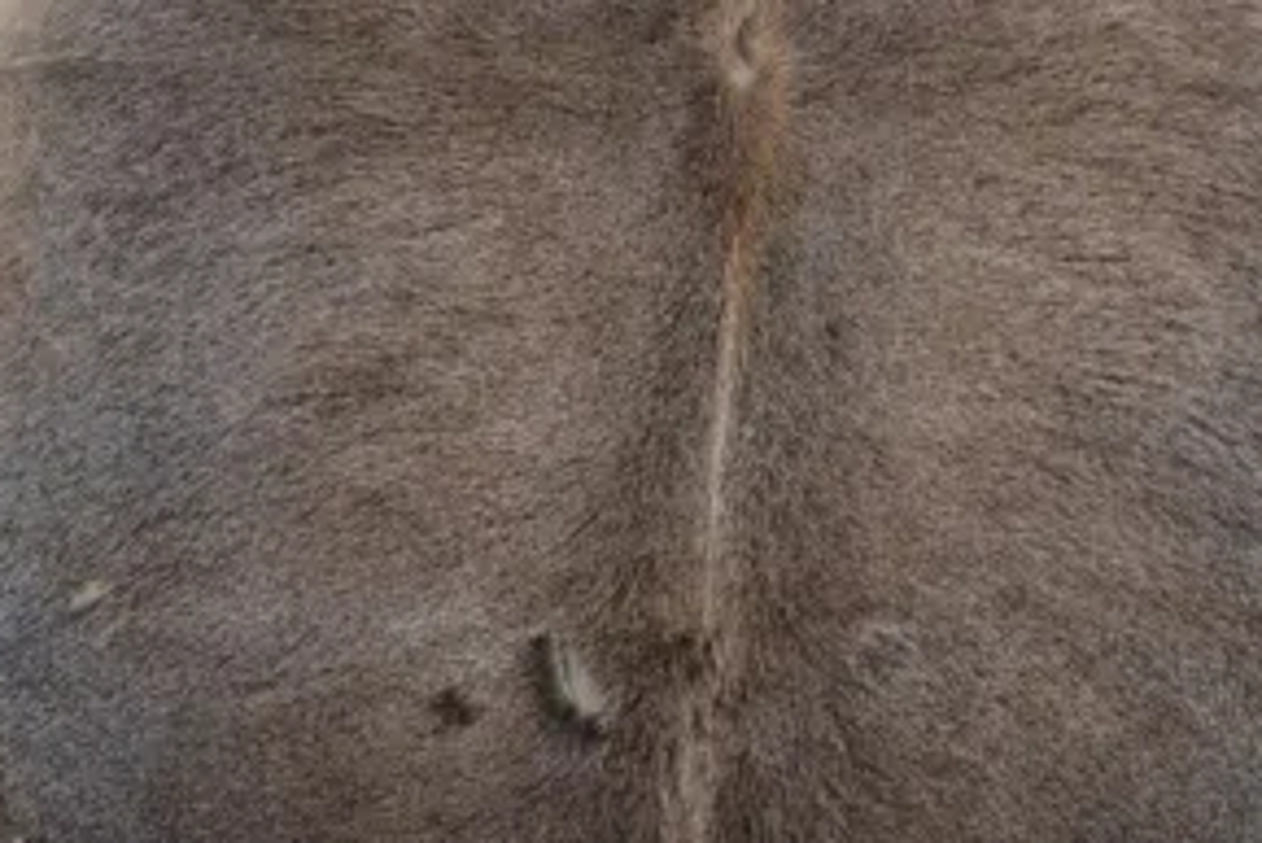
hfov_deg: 37.3
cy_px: 280
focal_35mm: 53
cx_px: 773
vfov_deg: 25.4
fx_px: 1859
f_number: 1.8
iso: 400
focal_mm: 5.54
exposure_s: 1/25
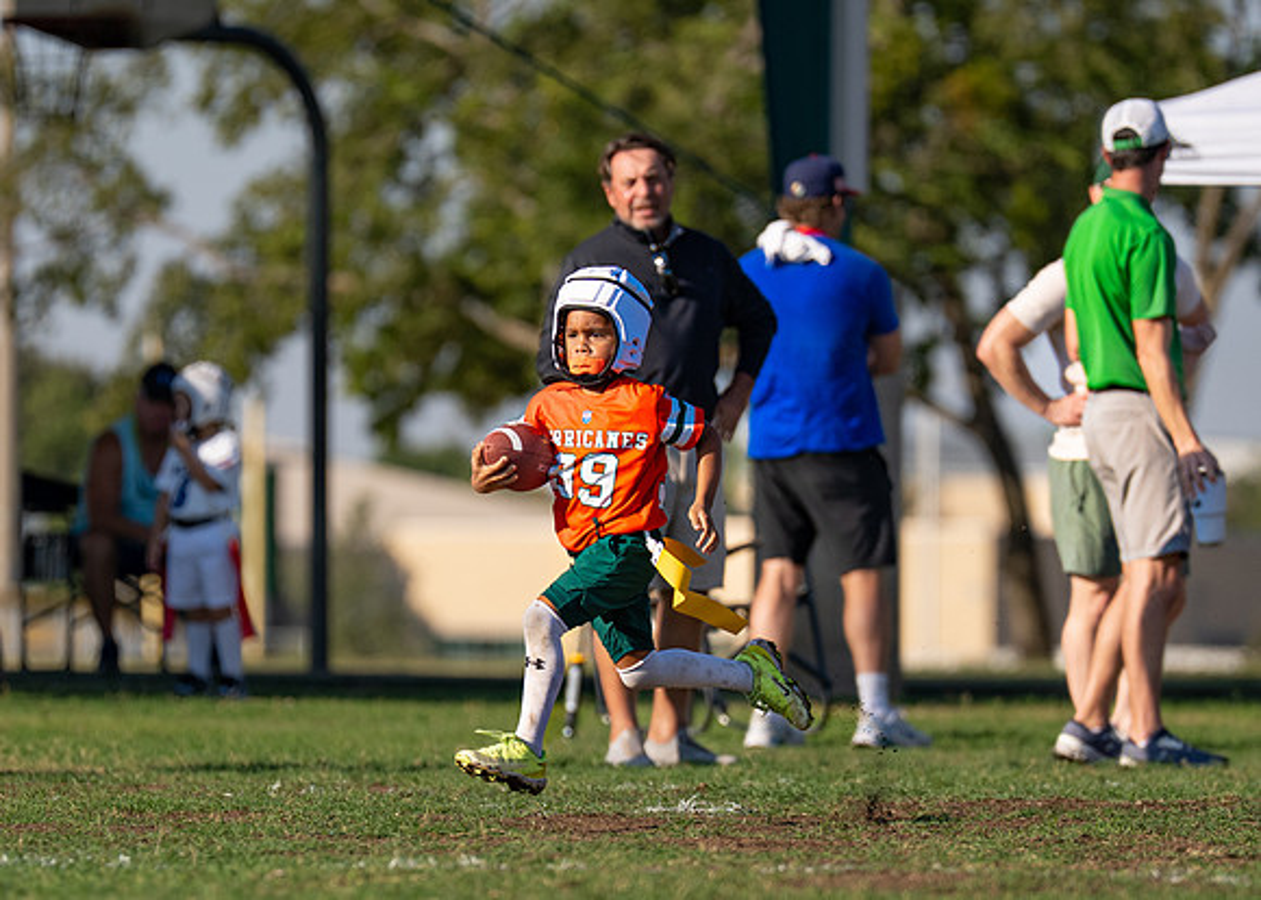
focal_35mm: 451
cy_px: 597
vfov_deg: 3.2
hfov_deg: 4.5
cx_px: 616
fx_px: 16158
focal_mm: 200
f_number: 2.8
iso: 160
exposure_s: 1/4000
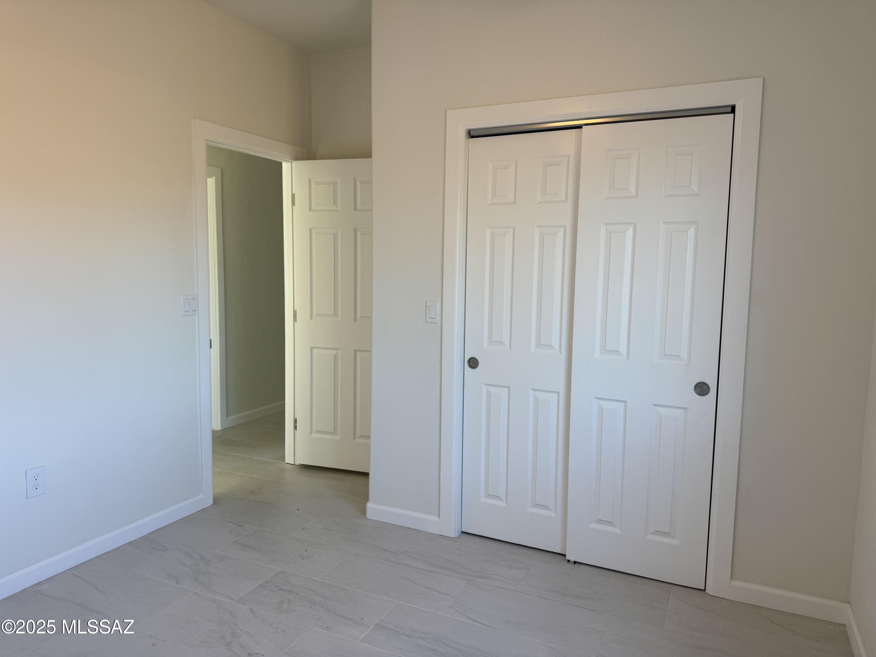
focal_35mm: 24
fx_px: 607
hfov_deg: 71.6
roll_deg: -0.9
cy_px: 328
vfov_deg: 56.8
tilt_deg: -5.4
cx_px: 438
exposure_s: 1/120
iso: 100
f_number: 1.78
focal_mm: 6.76
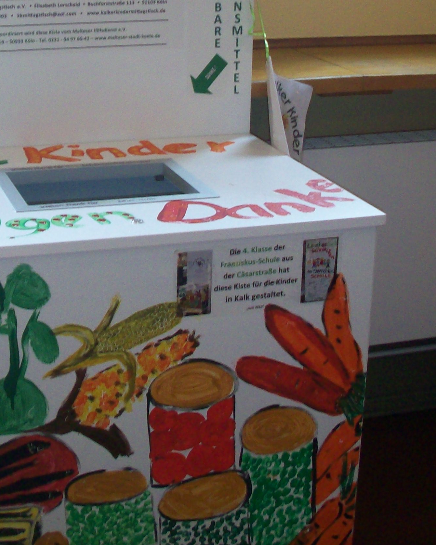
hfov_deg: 21.2
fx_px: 1146
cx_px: 75
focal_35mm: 71
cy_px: 125
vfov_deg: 26.4
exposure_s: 1/45
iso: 160
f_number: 2.8
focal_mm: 6.2
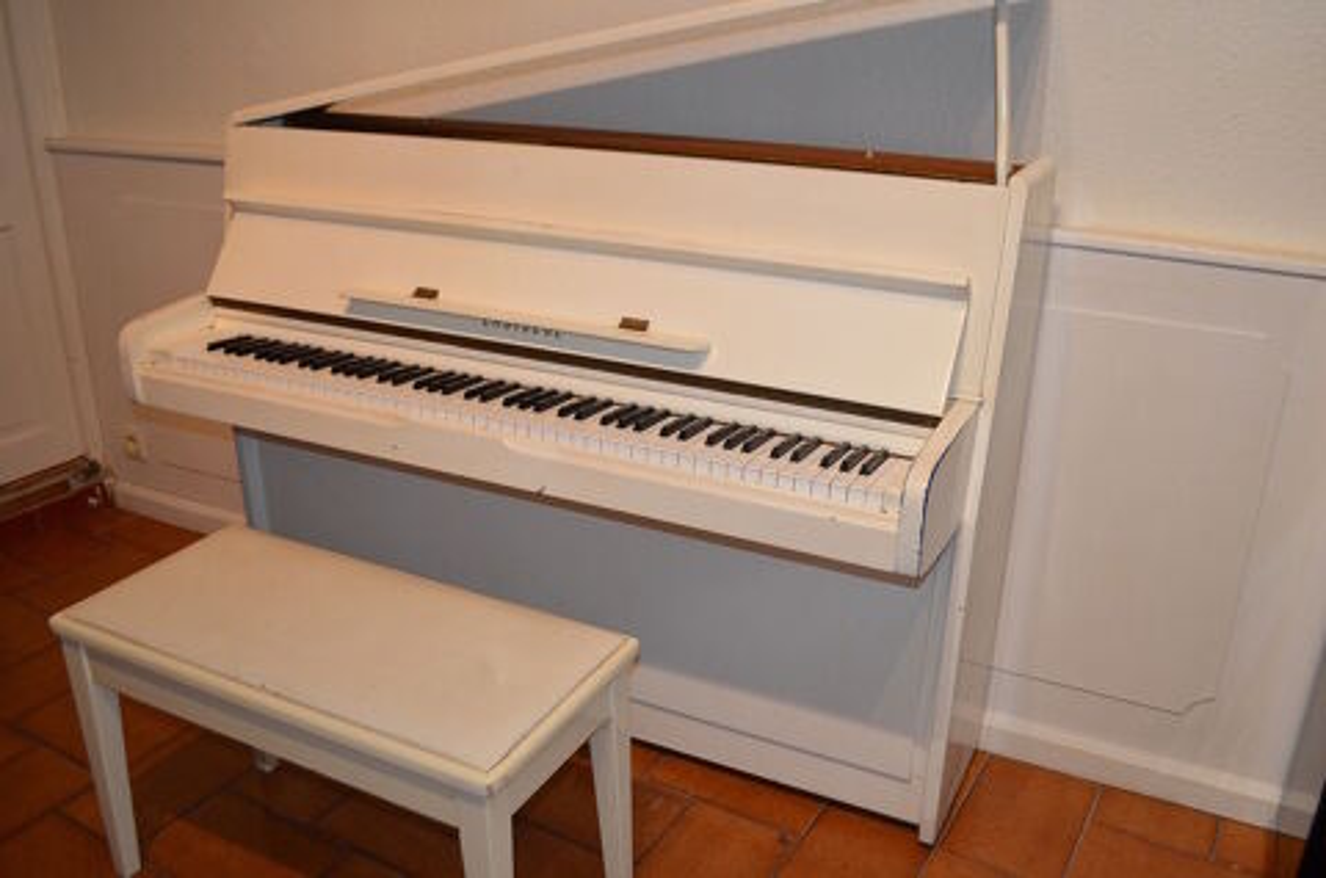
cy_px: 439
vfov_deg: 39.8
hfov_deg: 57.3
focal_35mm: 33
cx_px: 663
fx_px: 1213
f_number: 3.8
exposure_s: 1/60
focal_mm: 22
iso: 800
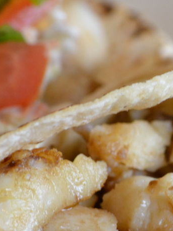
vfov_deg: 3.1
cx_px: 153
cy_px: 160
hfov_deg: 2.3
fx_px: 4279
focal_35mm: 643
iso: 1600
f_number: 8
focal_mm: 200
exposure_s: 1/60
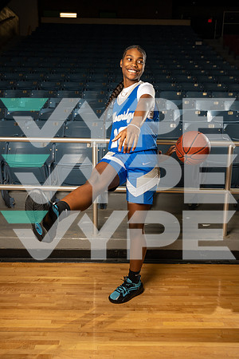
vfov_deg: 54.4
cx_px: 120
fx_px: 349
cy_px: 180
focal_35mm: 35
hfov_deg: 37.9
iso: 320
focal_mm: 35
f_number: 5
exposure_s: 1/250
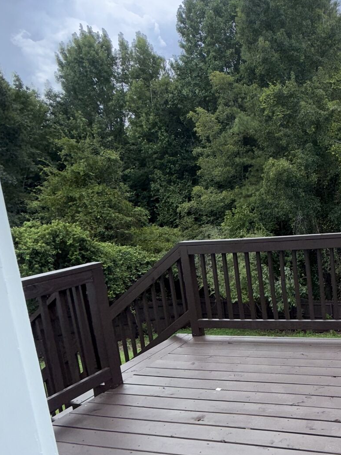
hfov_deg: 39.5
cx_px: 348
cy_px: 257
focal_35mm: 31
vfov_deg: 58.2
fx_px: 407
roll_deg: +4.4
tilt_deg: -8.3
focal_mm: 2.22
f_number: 2.2
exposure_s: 1/361
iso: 16
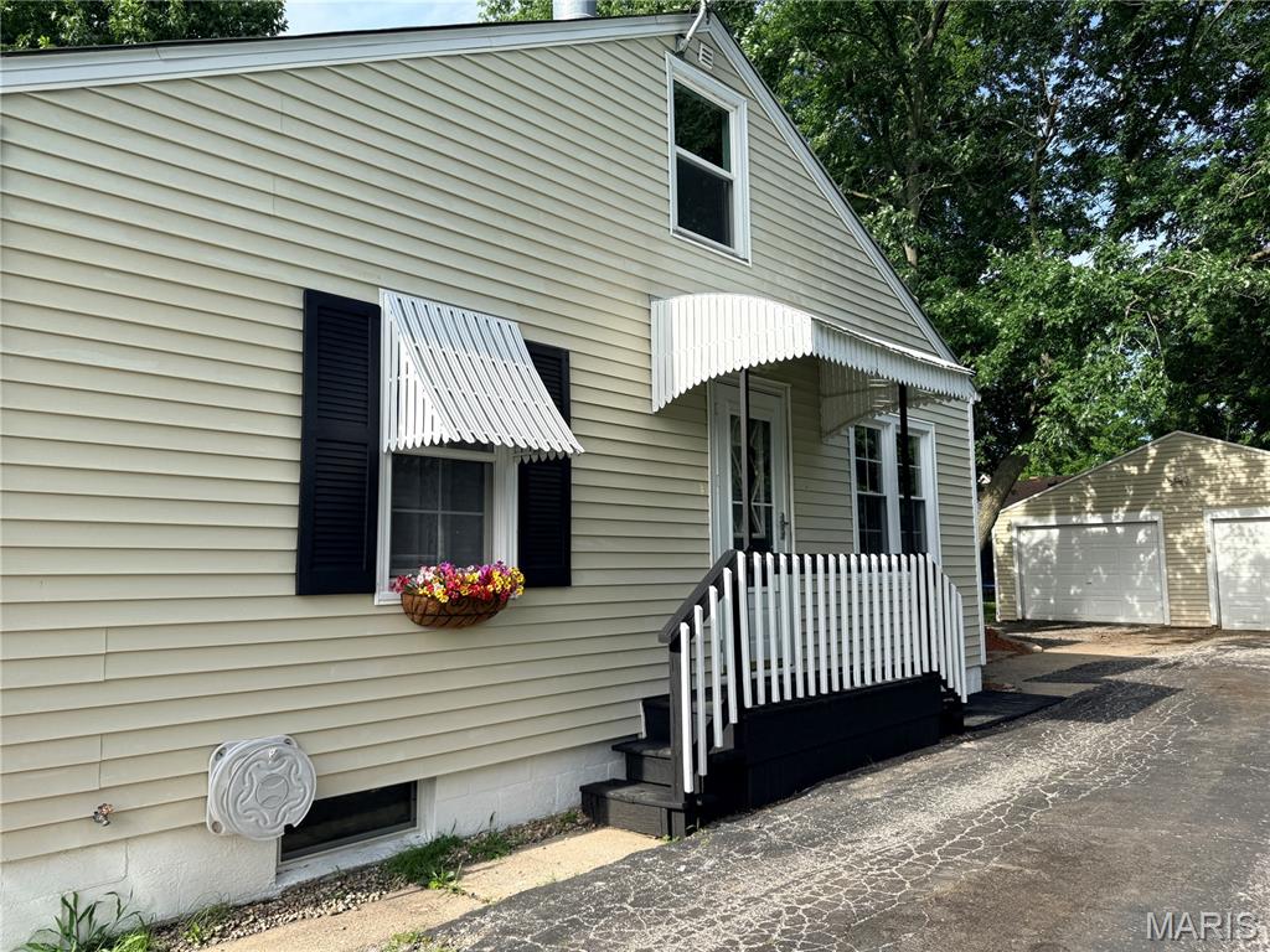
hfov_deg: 71.6
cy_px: 476
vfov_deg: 56.8
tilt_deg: +6.1
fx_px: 881
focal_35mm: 24
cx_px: 635
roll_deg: +0.7
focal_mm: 6.76
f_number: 1.78
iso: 80
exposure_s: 1/2703
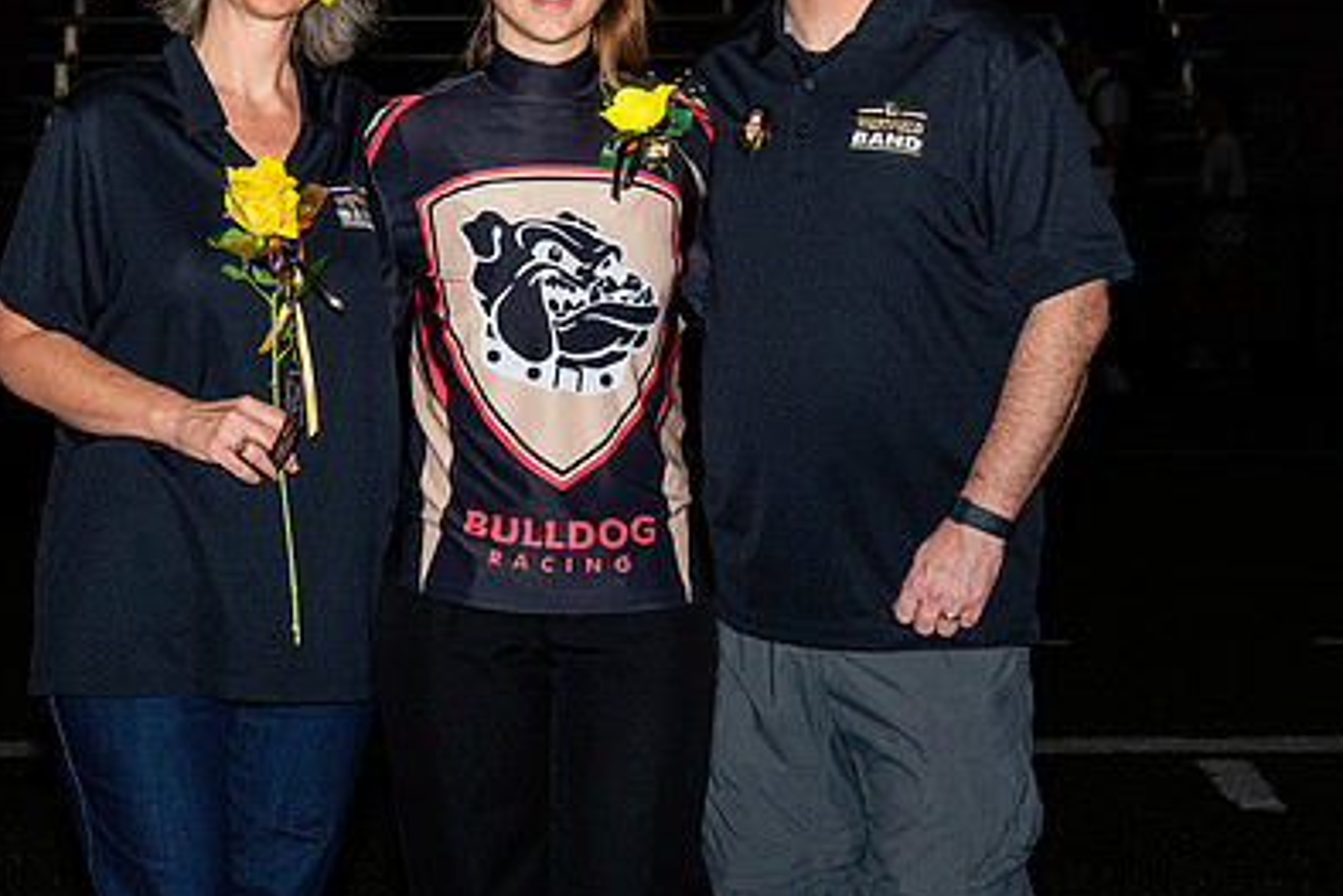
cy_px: 388
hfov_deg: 17.9
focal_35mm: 114
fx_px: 4254
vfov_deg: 12.0
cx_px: 573
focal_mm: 42
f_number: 5
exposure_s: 1/200
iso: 320
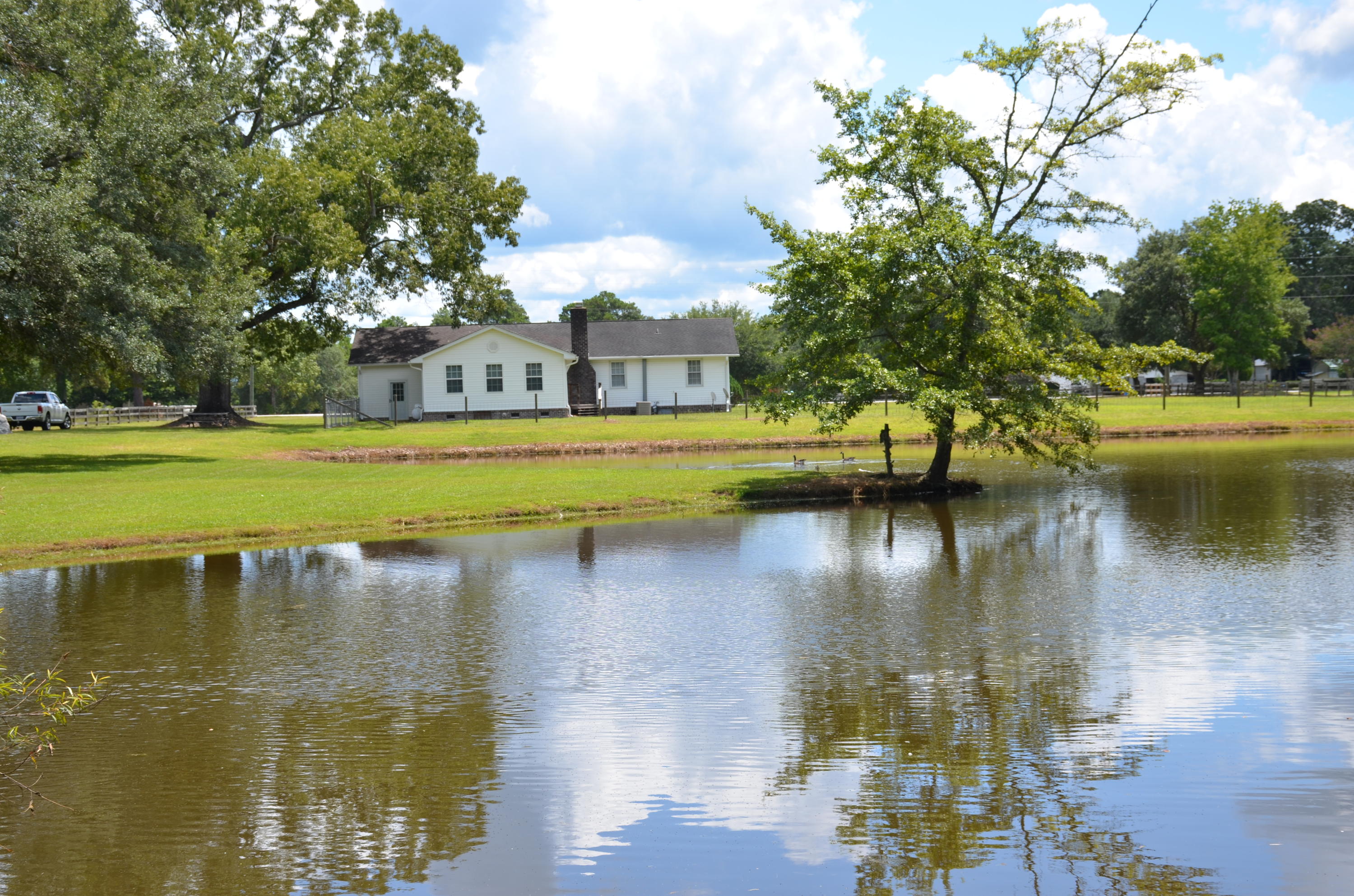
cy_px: 448
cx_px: 677
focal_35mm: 57
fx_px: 2139
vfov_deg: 23.7
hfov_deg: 35.1
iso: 100
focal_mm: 38
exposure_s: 1/250
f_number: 8
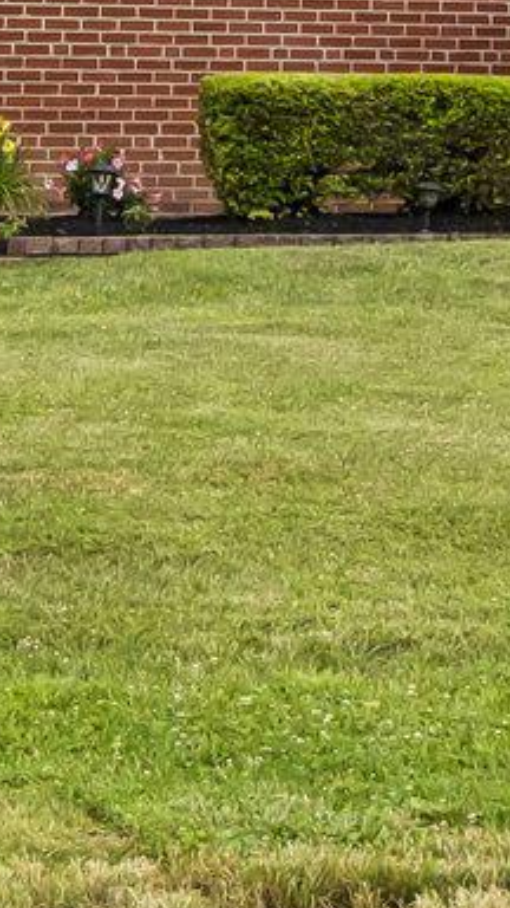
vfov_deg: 12.1
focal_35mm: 173
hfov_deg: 6.9
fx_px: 4159
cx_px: 756
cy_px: -287
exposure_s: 1/210
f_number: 8
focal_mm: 20.9
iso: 250
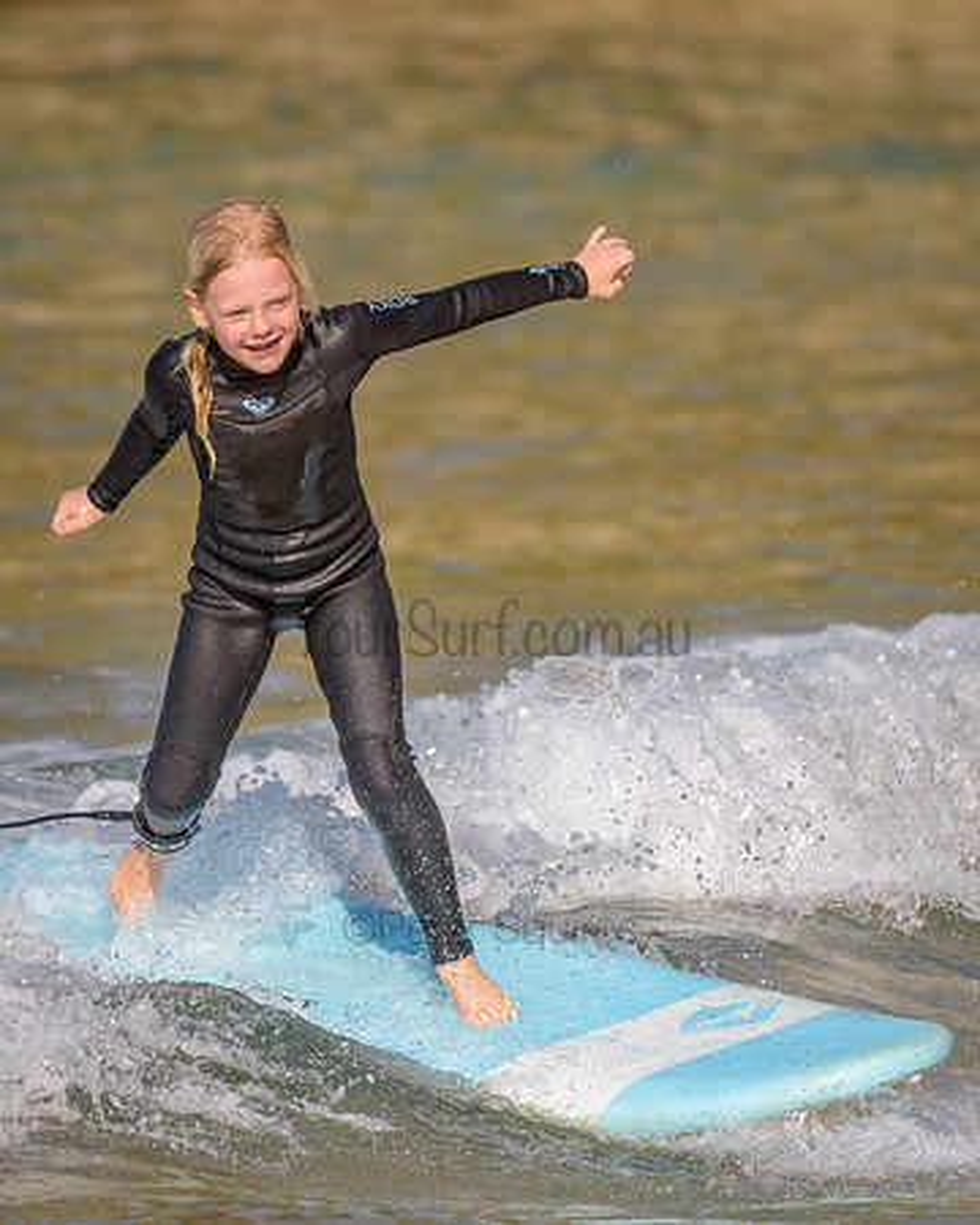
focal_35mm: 888
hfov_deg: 1.7
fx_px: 32183
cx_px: 262
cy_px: 453
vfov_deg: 2.2
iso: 280
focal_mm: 500
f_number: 5.6
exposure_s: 1/2000
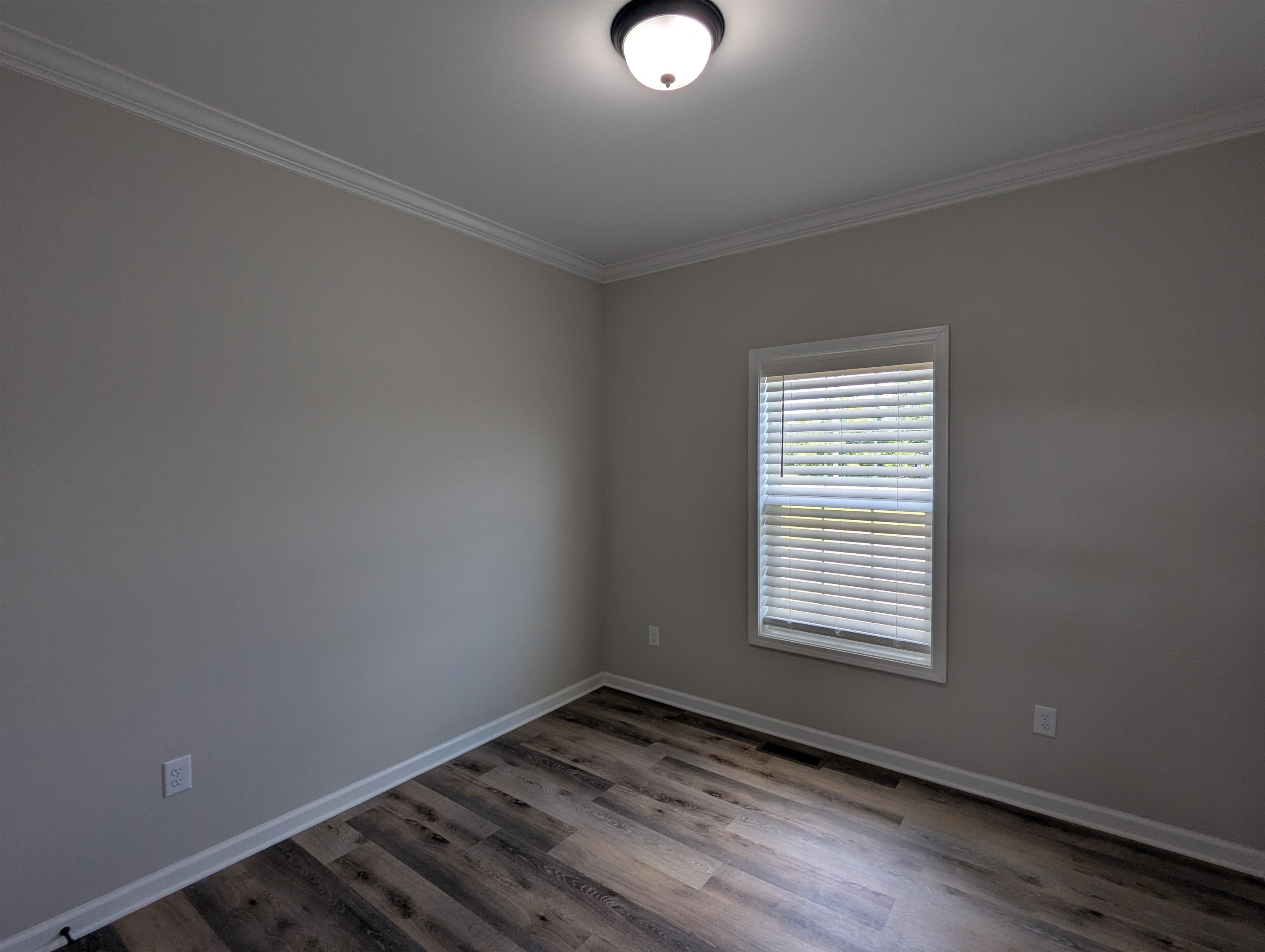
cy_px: 476
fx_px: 586
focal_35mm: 16
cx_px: 632
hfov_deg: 94.4
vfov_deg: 78.2
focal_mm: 2.35
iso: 40
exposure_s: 1/78.1
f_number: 2.2
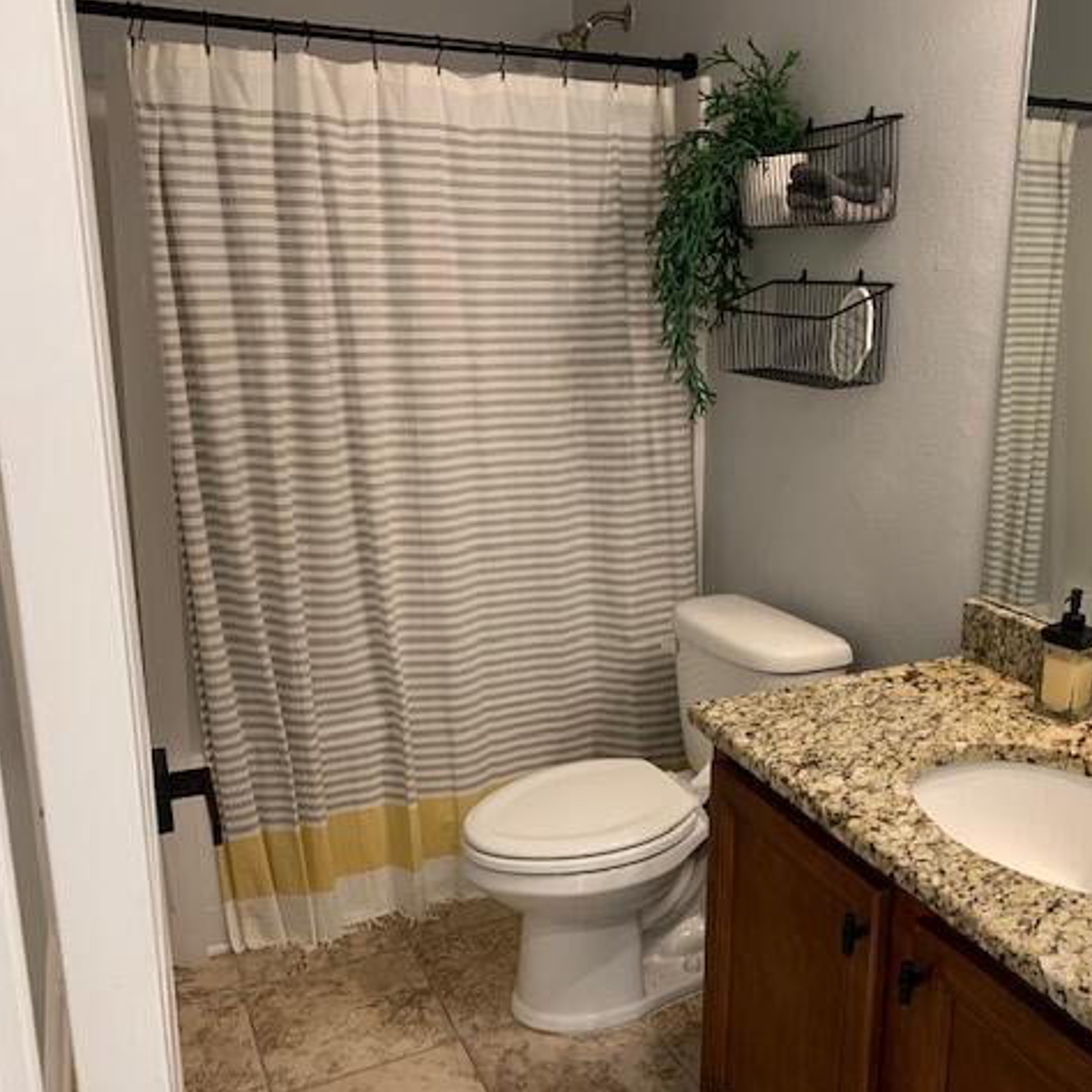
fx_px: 1106
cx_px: 661
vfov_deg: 52.5
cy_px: 548
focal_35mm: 31
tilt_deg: -13.5
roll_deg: -0.4
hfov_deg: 52.1
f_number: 1.8
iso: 200
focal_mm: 4.25
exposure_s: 1/60
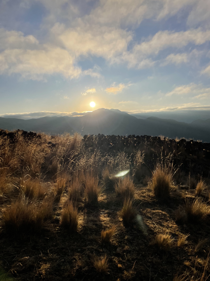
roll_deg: +2.2
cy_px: 140
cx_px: 105
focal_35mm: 26
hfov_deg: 53.1
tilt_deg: -6.5
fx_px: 210
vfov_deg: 67.3
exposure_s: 1/14925
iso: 50
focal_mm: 4.2
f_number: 1.6
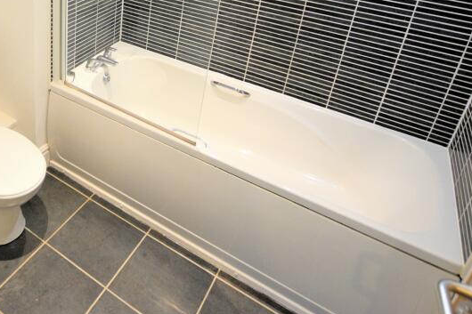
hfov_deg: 57.4
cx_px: 75
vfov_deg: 40.9
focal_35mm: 29
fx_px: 380
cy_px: 22
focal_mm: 10
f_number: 4
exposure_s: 1/60
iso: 800
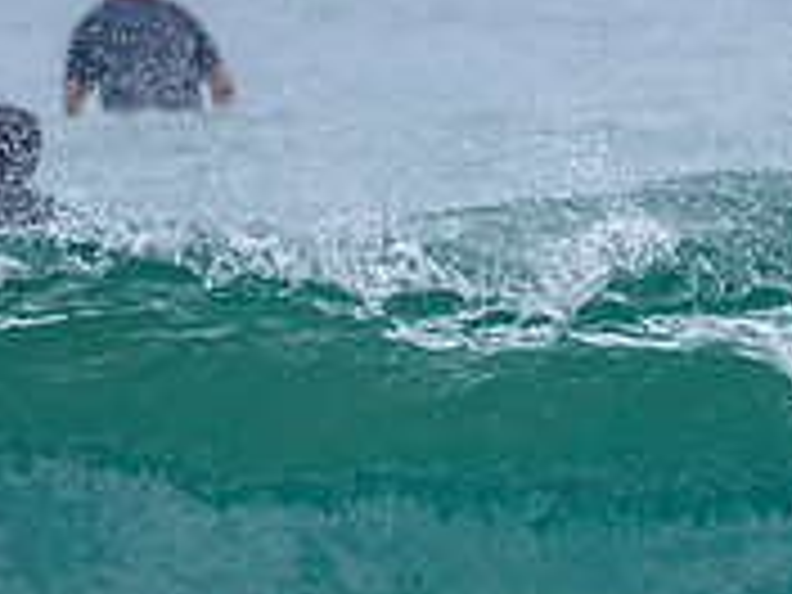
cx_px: 1450
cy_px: 547
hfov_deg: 1.0
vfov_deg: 0.8
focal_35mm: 1943
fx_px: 44455
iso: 360
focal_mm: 500
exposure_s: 1/2000
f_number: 5.6
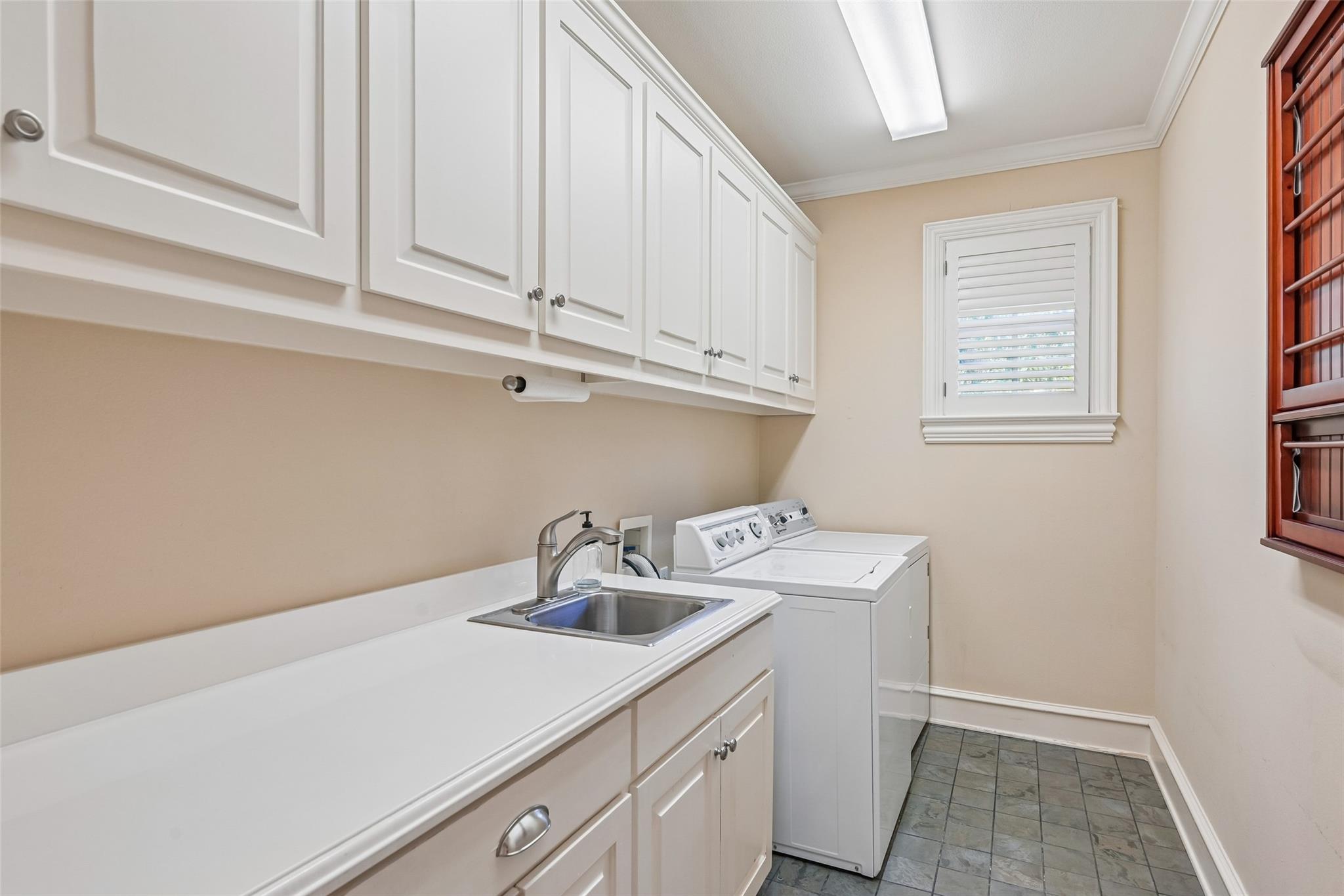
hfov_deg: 90.0
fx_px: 672
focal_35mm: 18
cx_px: 672
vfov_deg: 67.4
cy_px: 448
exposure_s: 1/50
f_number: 8
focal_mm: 18
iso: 400
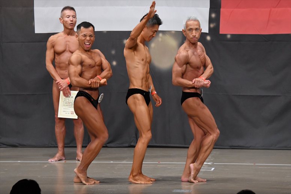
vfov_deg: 6.3
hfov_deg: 9.5
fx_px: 1753
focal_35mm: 217
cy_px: 97
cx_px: 146
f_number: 5.6
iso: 5000
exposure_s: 1/400
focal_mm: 145
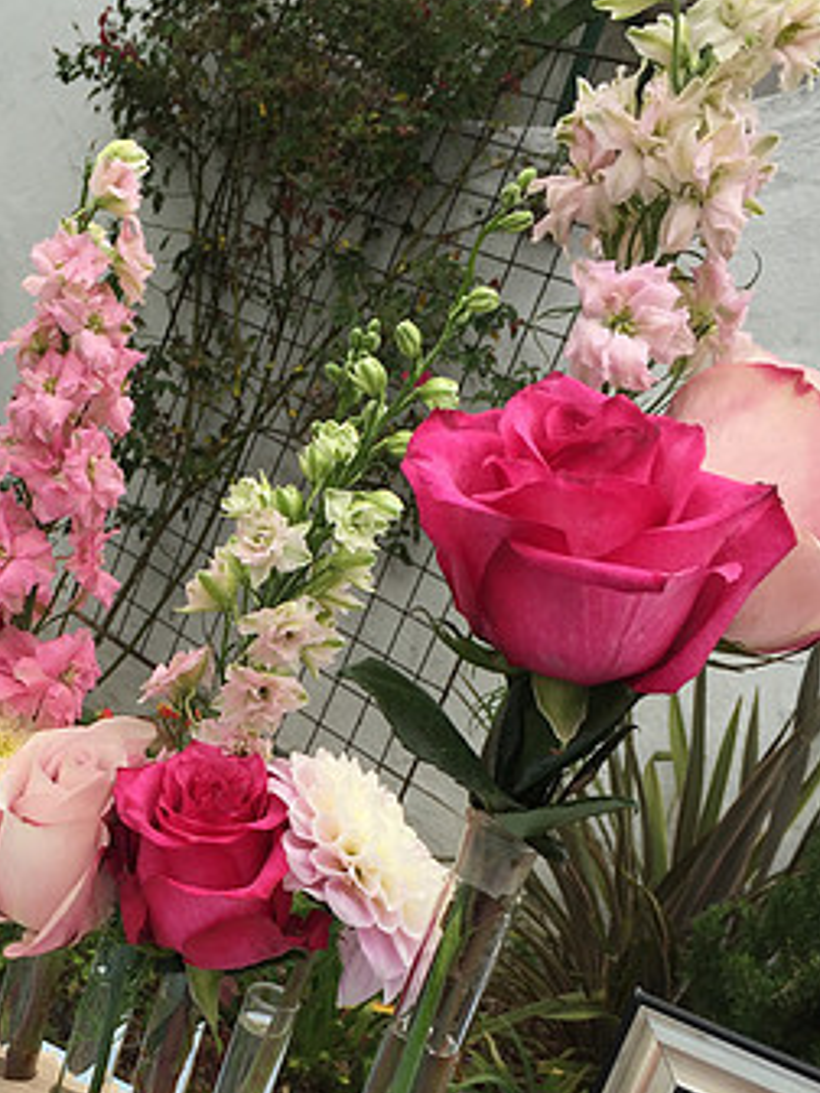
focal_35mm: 50
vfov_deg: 37.3
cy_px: 813
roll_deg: -17.6
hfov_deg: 28.6
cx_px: 177
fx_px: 1579
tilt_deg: -19.1
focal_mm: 4.15
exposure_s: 1/879
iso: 32
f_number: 2.2
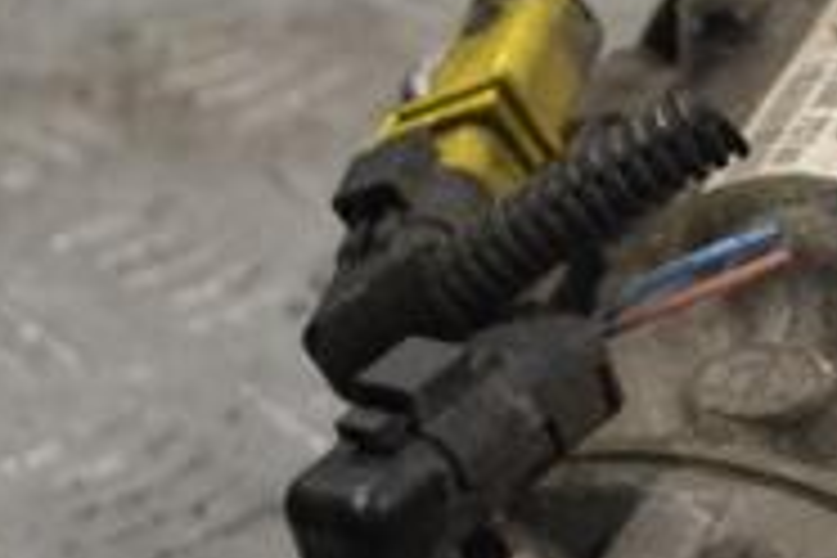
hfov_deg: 7.7
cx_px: 819
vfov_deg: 5.1
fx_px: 6198
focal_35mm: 267
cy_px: 558
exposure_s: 1/400
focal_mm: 55
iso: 3200
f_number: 8
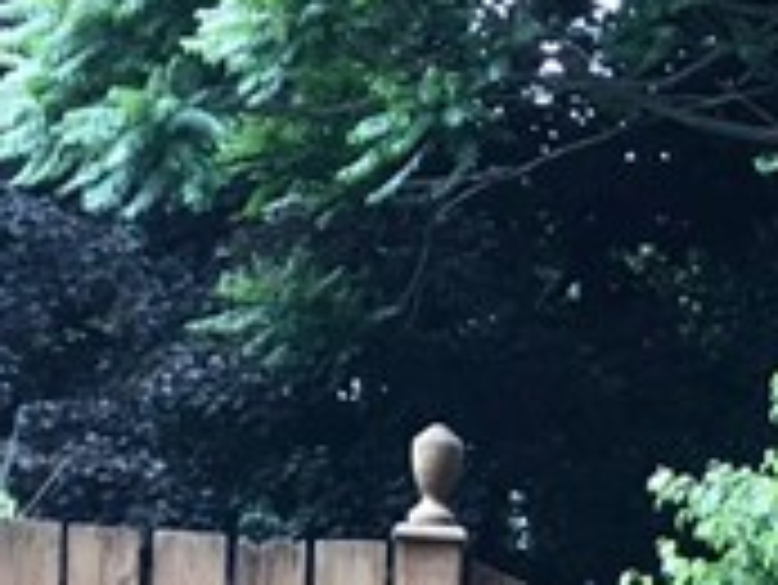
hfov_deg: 5.7
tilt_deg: +3.7
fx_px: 7579
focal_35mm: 337
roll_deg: -2.0
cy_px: 1336
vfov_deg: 4.3
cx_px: 1866
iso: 64
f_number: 2.8
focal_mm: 6.6
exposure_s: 1/120
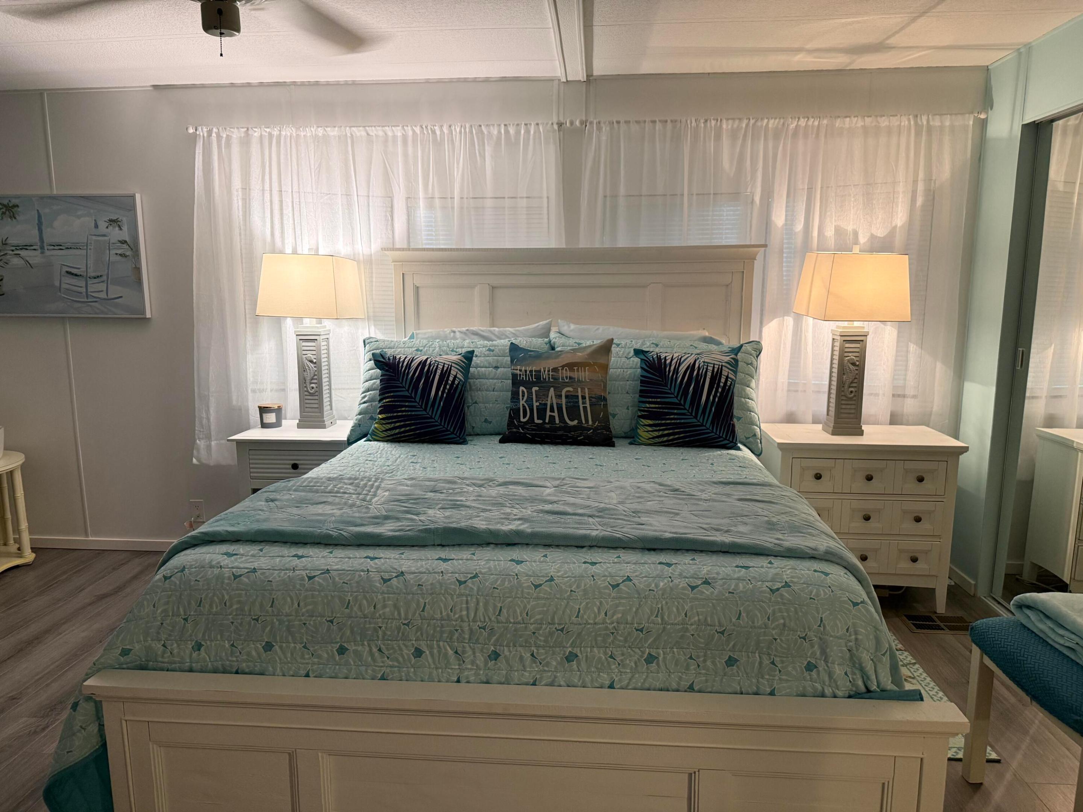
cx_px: 542
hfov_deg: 71.6
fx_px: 751
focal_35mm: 24
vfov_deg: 56.8
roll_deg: +0.7
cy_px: 406
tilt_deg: -8.6
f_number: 1.78
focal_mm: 6.76
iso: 320
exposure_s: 1/60
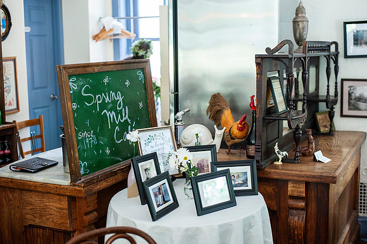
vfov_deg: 27.0
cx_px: 184
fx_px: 509
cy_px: 122
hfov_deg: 39.6
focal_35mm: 50
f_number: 2.8
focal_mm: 50
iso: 1600
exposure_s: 1/80
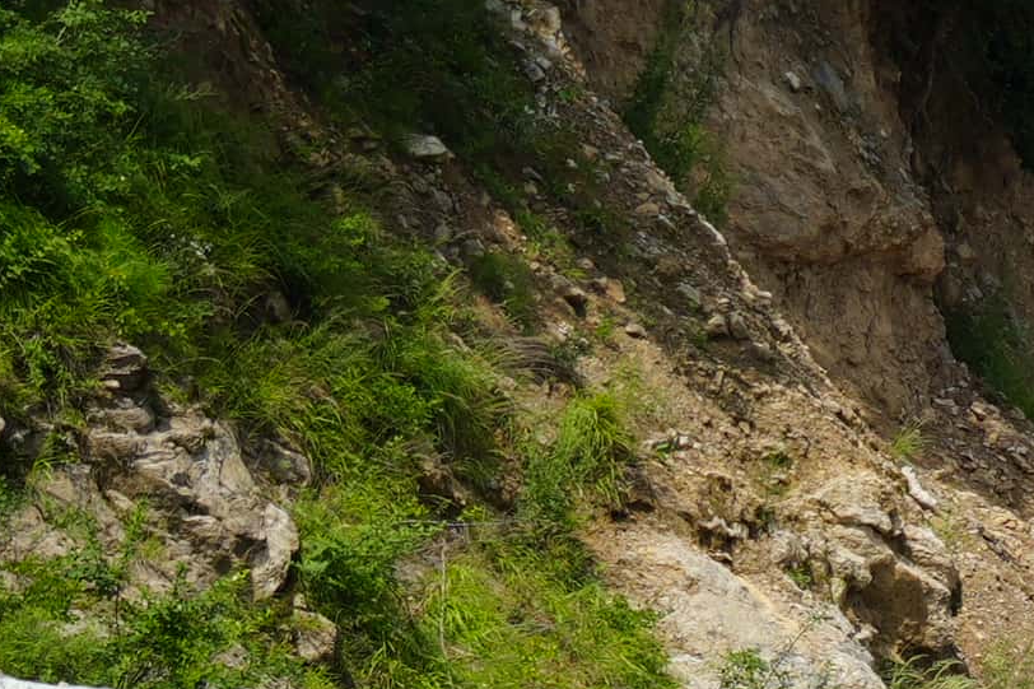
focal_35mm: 227
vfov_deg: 5.9
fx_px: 6518
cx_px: 2613
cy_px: 1274
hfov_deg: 8.2
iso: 100
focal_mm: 40
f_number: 5
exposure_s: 1/640
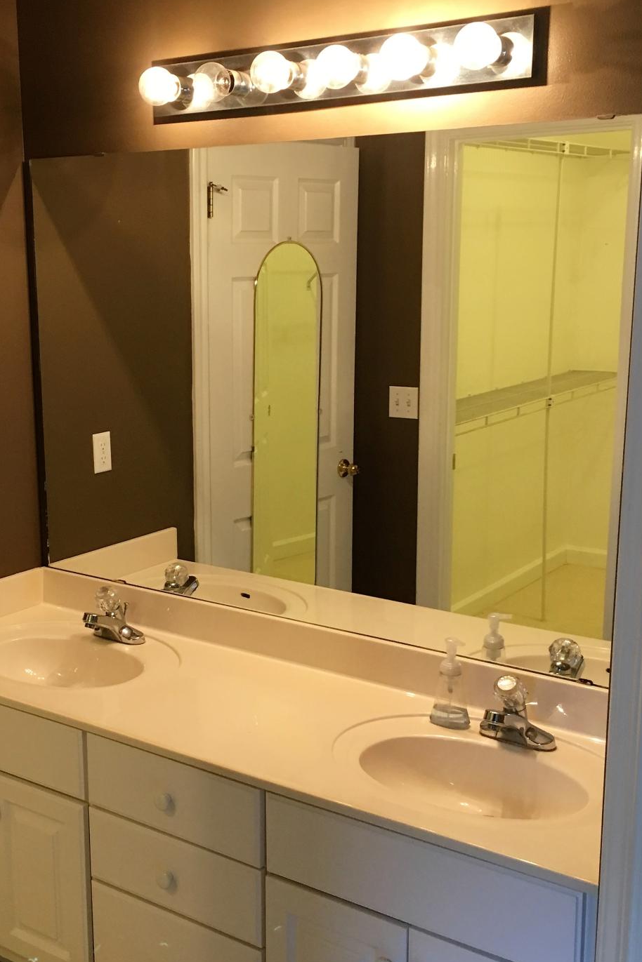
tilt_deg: -12.6
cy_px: 516
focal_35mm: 44
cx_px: 223
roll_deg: +1.2
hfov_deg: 30.3
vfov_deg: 44.5
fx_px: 1177
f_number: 2.2
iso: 125
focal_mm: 4.15
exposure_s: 1/33
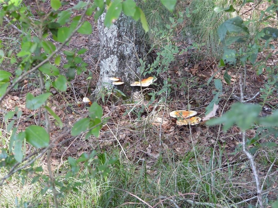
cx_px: 139
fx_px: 1164
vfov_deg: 10.2
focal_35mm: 145
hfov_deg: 13.6
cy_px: 104
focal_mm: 26.1
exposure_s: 1/60
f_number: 4
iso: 250
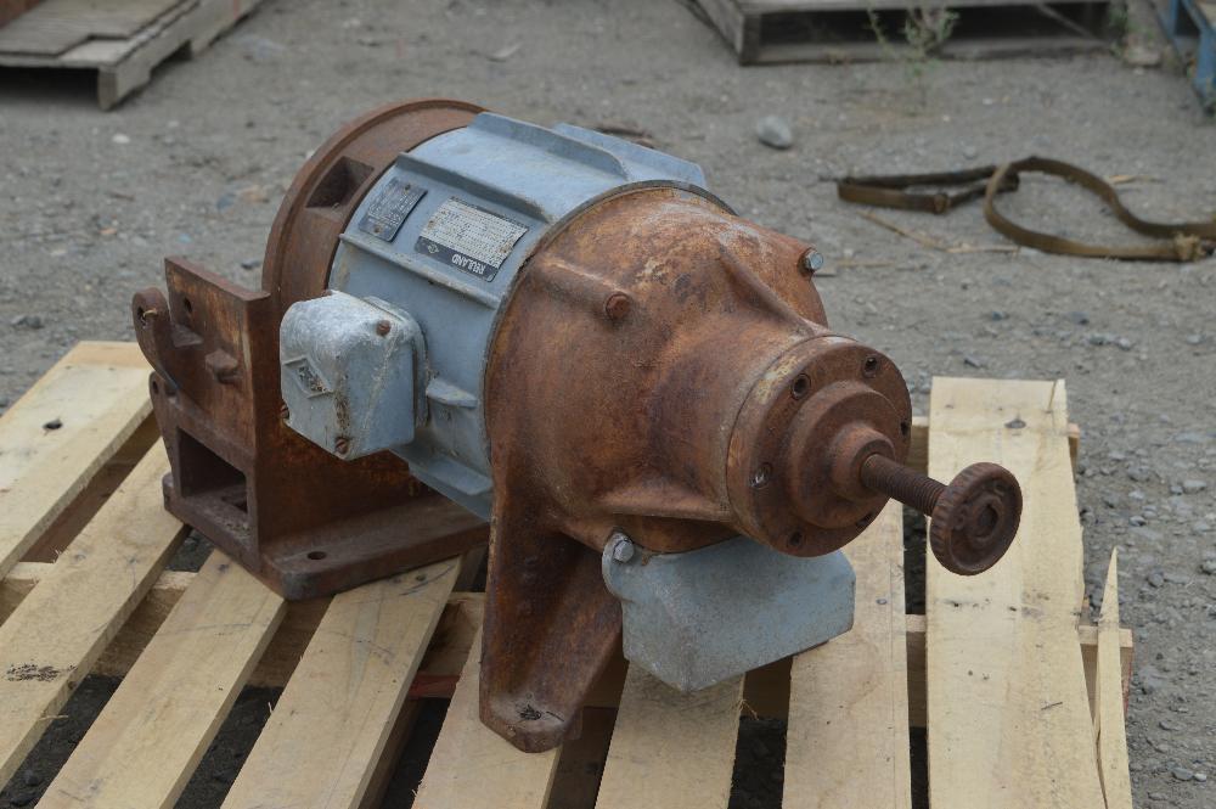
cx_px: 608
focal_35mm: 60
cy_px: 404
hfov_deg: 33.4
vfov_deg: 22.6
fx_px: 2025
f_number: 7.1
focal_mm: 40
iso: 100
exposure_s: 1/200
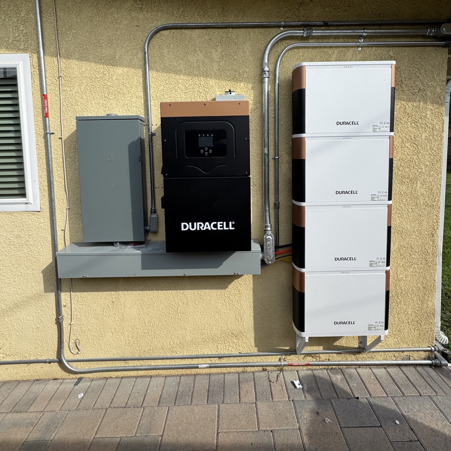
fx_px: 251
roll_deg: +1.5
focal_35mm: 17
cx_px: 229
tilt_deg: -4.0
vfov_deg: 82.3
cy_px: 167
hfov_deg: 84.0
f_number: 2.2
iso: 50
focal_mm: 2.22
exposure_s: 1/1143
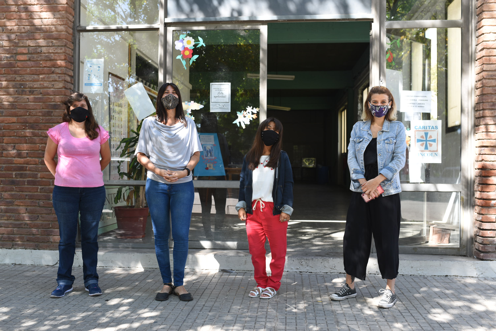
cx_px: 248
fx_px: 482
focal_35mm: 35
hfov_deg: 54.4
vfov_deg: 37.9
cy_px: 166
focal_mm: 35
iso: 200
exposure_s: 1/200
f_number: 4.5
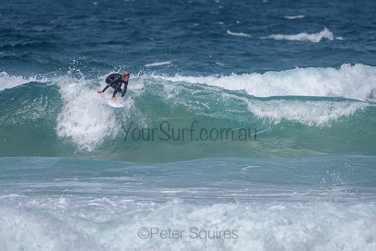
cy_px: 109
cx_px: 168
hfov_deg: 3.4
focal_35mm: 613
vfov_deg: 2.2
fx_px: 6407
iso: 100
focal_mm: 500
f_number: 5.6
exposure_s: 1/2000
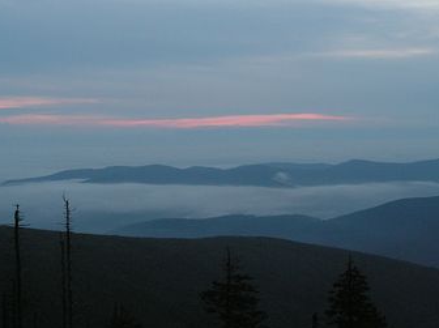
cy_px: 177
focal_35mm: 59
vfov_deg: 24.7
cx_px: 220
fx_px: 747
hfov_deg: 32.7
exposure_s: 1/40
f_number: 3.2
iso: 100
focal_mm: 7.4
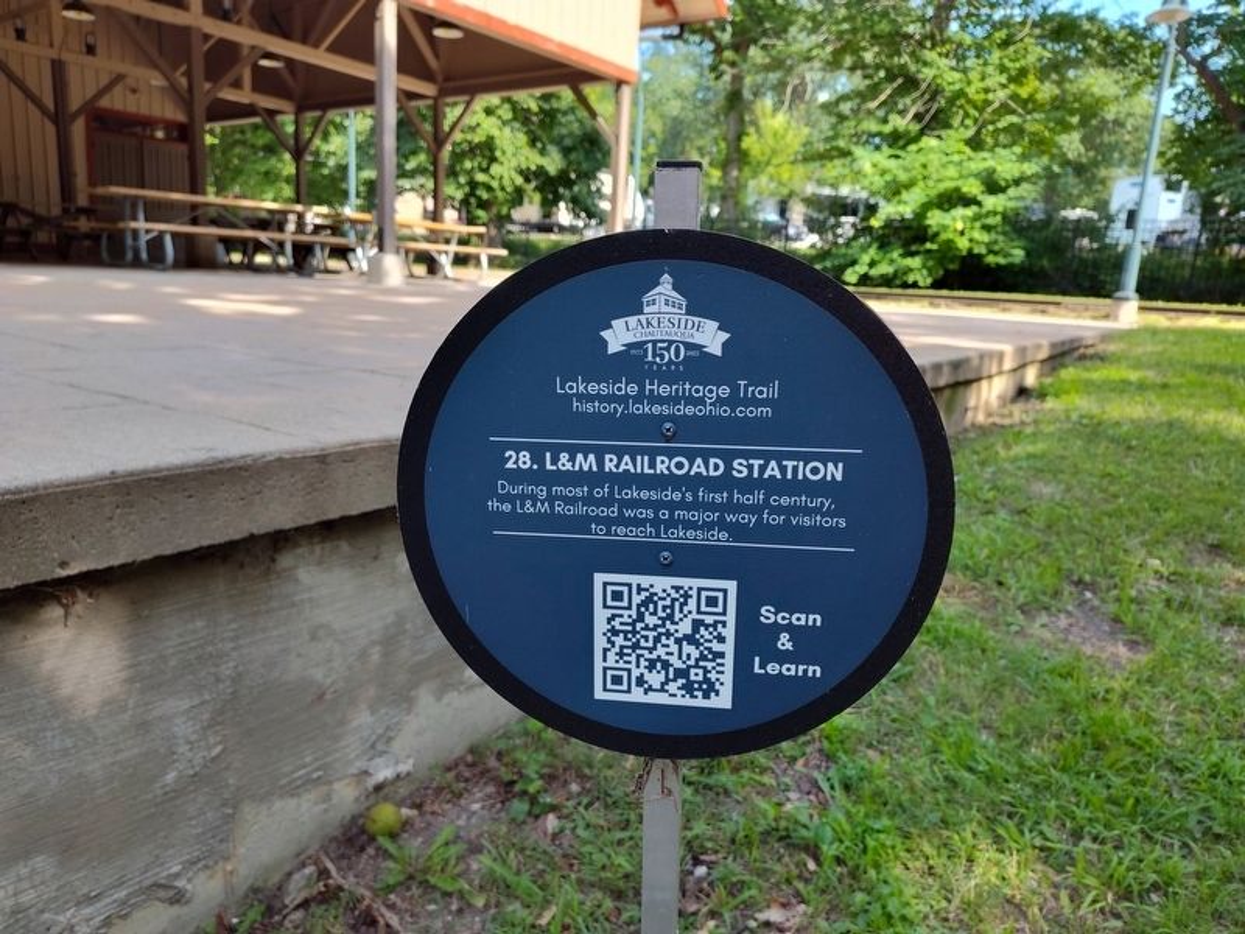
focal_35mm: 23
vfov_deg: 58.9
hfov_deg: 73.9
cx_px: 622
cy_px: 467
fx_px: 827
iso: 100
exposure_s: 1/264
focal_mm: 5.56
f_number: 1.8
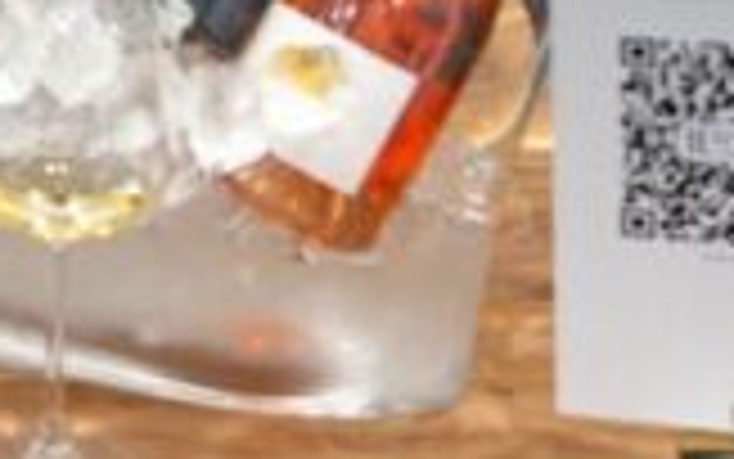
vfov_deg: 9.4
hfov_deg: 15.2
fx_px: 2601
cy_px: -452
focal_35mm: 130
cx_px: -243
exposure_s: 1/160
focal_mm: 27
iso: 1250
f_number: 2.8
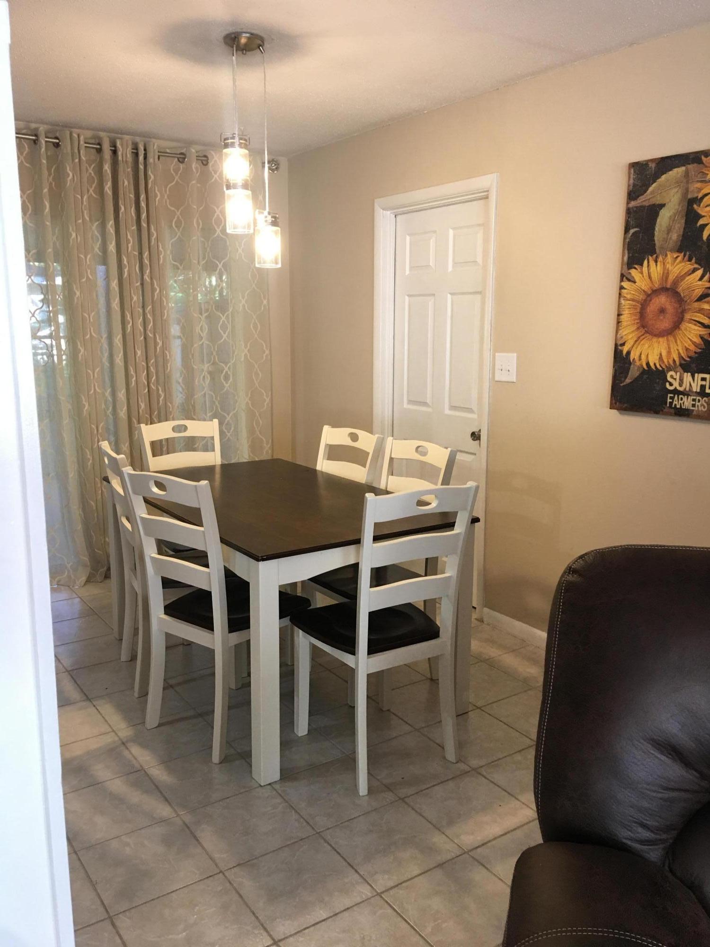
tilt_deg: -9.3
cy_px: 474
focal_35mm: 29
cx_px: 355
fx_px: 793
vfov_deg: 61.7
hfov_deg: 48.2
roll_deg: -0.8
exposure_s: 1/15
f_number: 2.2
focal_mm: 4.15
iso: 40
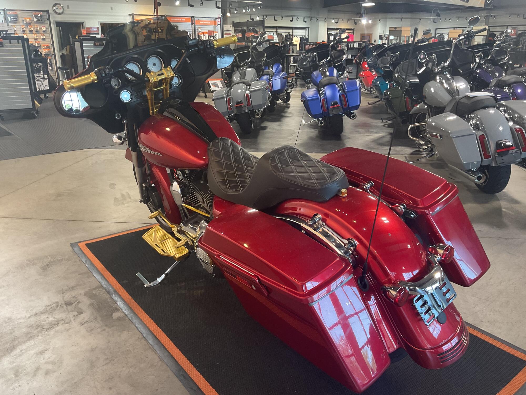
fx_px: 441
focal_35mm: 29
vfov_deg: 48.2
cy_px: 198
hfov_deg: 61.7
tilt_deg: -19.9
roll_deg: +1.8
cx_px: 263
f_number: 1.8
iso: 125
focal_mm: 3
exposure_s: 1/50
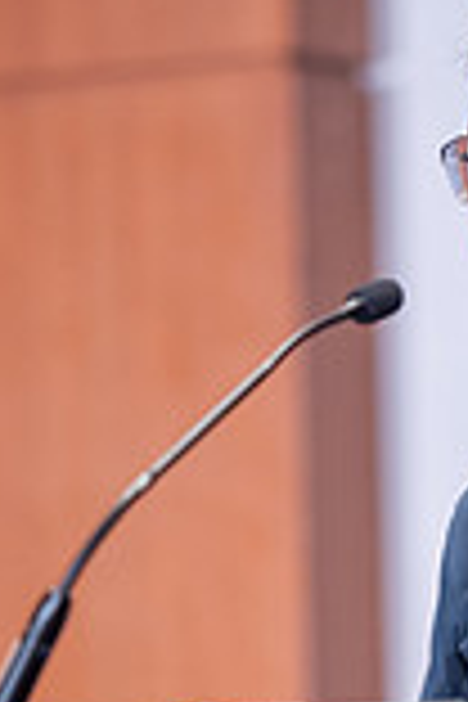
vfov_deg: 5.3
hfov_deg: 3.5
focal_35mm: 389
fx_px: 7585
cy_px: 626
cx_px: 482
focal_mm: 135
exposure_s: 1/200
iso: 1600
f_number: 1.8
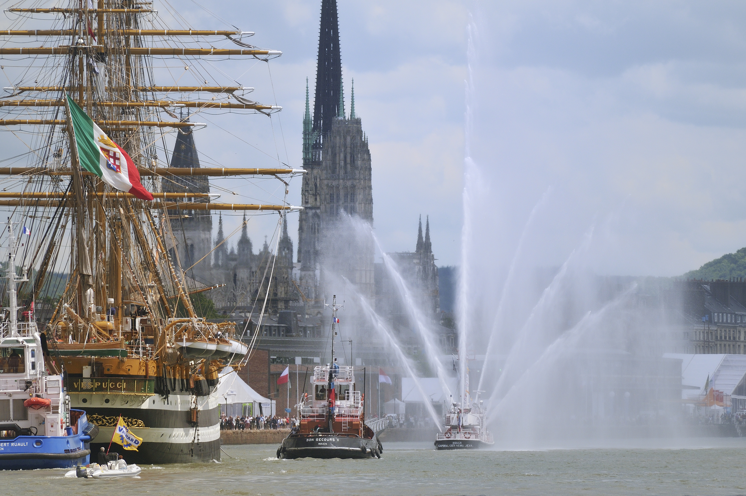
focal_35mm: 420
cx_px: 373
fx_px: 8693
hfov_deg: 4.9
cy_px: 248
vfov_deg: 3.3
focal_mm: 280
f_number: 4.5
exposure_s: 1/1600
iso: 200
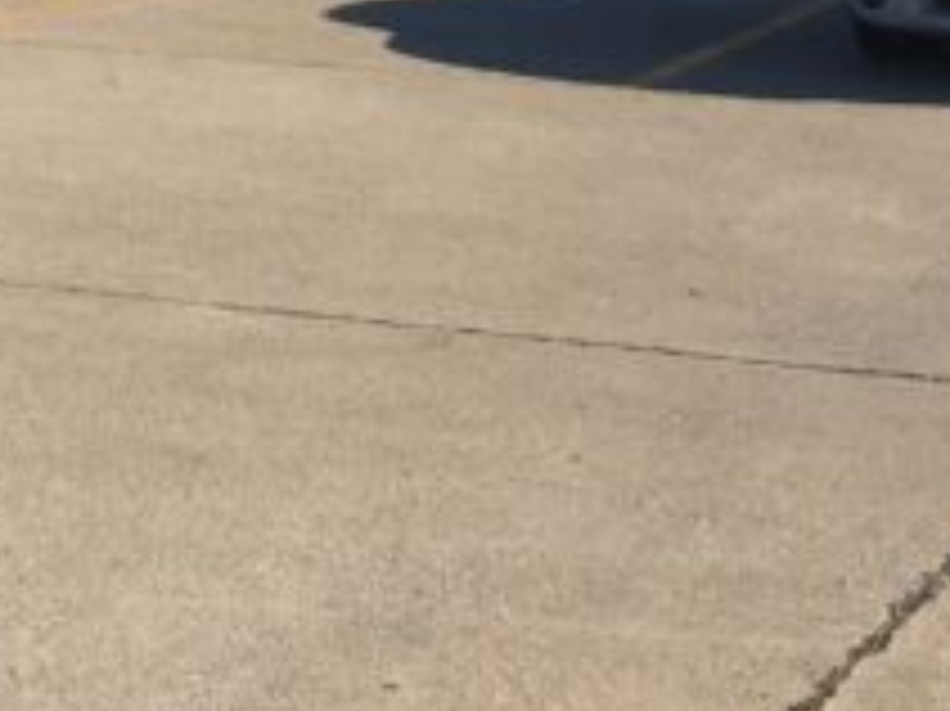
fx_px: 3867
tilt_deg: +5.9
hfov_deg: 13.6
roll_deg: +0.3
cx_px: -212
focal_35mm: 141
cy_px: -742
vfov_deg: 9.7
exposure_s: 1/1202
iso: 25
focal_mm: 4.15
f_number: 2.2
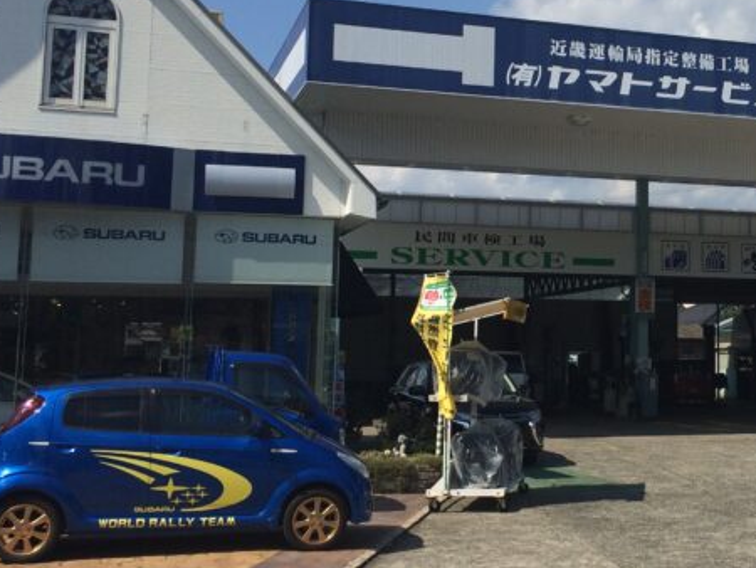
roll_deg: -0.8
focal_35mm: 58
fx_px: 1267
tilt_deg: +8.0
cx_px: 650
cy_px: 196
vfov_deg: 25.1
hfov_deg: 31.9
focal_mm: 4.15
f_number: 2.2
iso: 32
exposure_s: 1/3165
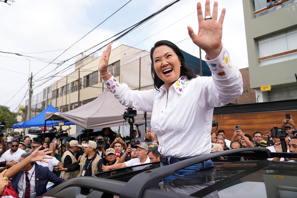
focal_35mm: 24
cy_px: 99
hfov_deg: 73.7
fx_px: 198
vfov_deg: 53.1
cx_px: 148
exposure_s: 1/2000
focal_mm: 24
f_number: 3.5
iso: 400
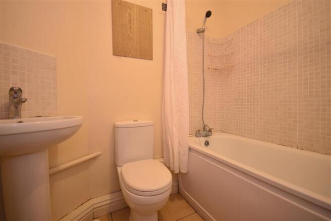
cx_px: 166
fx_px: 138
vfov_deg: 77.3
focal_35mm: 15
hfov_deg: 100.4
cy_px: 110
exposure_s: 1/6
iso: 200
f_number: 5
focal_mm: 10
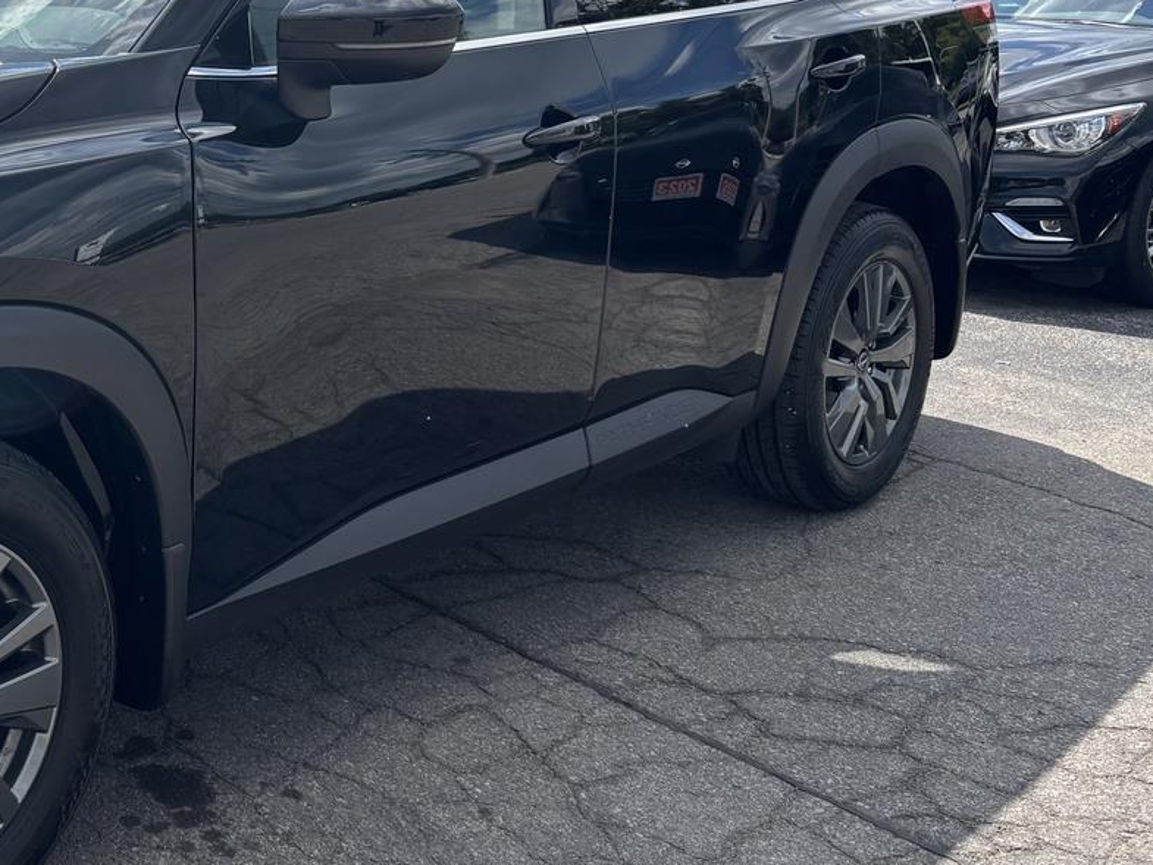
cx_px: 21
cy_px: 160
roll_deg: -0.1
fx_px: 1766
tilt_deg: -7.5
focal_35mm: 53
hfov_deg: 33.3
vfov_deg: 26.9
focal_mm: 5.96
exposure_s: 1/4255
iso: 50
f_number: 1.6
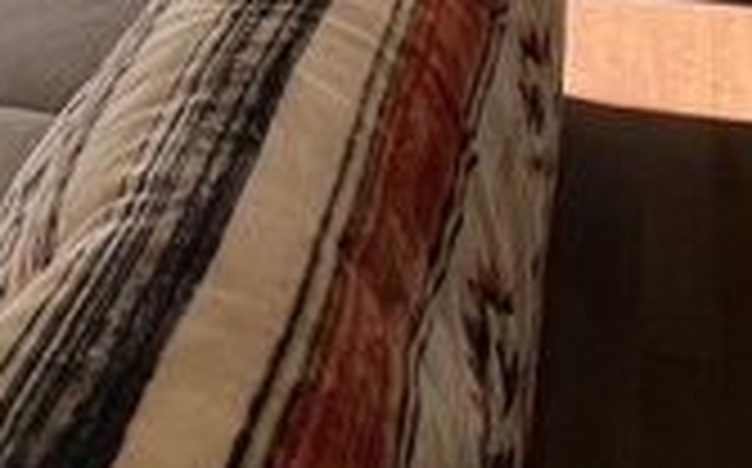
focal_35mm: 55
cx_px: 358
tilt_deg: -10.3
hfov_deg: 36.9
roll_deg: -1.3
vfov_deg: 17.7
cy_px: -432
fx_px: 1126
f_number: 1.8
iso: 80
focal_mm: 1.57
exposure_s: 1/99
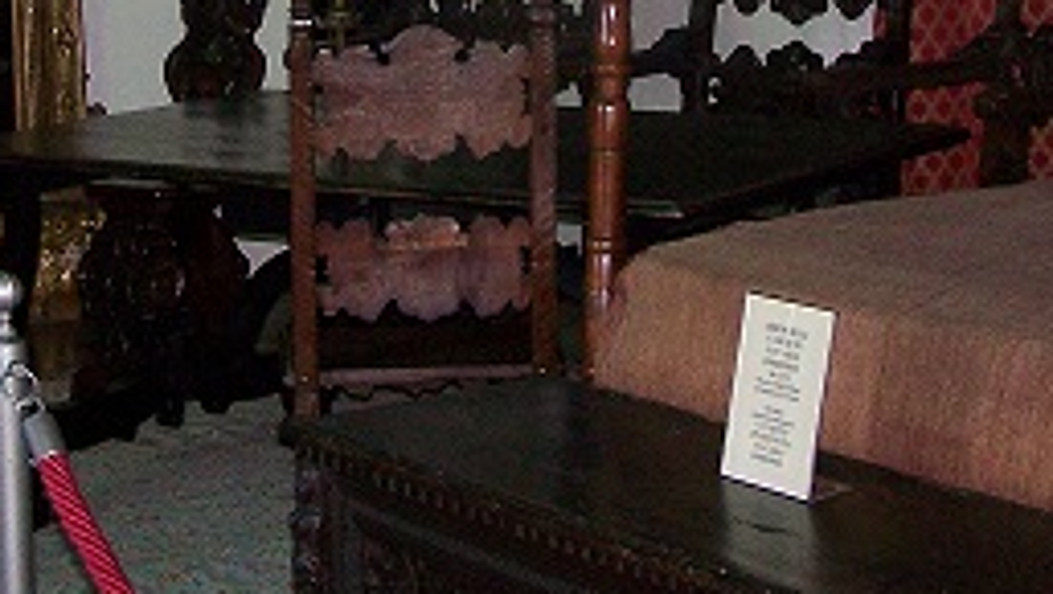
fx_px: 3185
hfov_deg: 18.8
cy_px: -172
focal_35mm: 114
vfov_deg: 10.4
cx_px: 578
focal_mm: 6.3
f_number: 2.8
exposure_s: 1/60
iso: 200
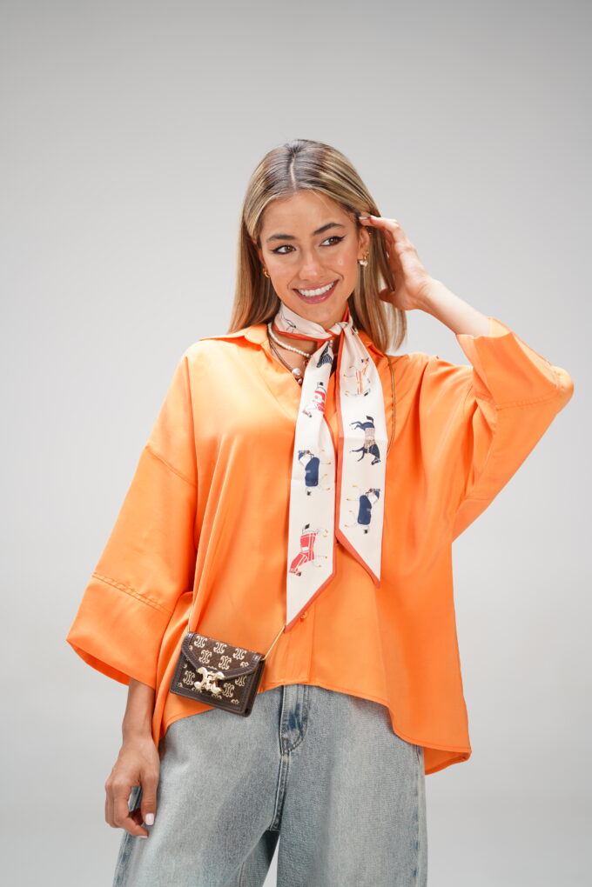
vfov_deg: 23.9
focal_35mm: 85
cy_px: 444
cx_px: 296
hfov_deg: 16.1
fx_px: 2097
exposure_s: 1/200
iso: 125
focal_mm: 85
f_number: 1.6
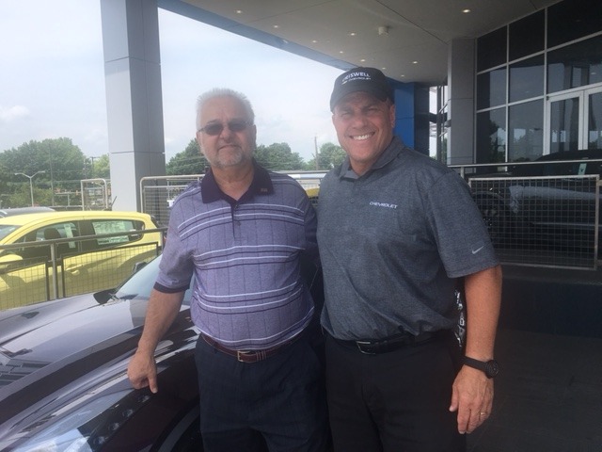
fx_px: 504
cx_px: 301
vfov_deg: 48.2
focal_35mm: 29
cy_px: 226
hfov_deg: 61.7
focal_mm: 4.15
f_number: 2.2
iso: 25
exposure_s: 1/1221
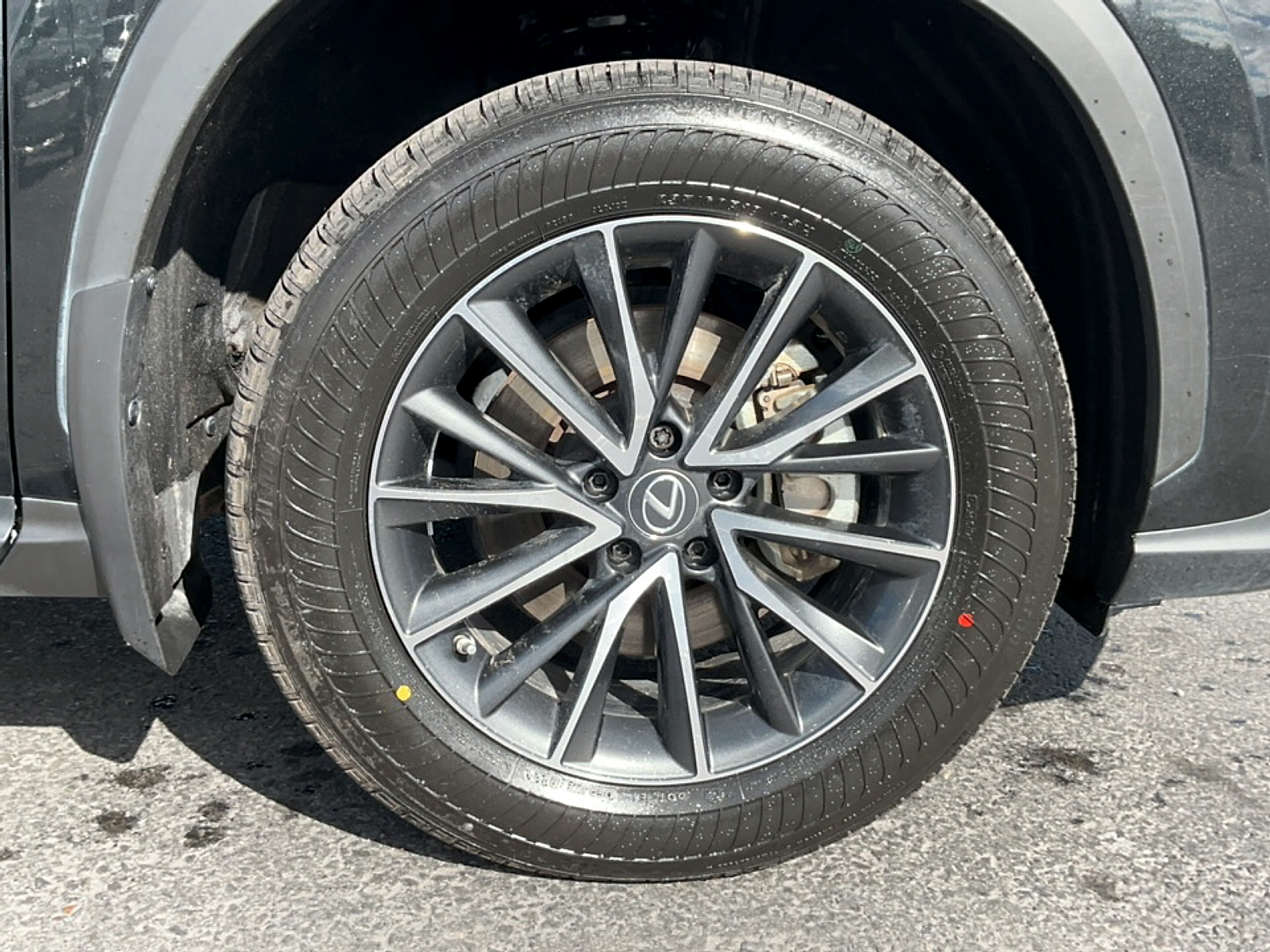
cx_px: 635
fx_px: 1101
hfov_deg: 60.0
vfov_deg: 46.8
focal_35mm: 30
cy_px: 476
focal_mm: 3
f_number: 1.8
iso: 25
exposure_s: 1/627
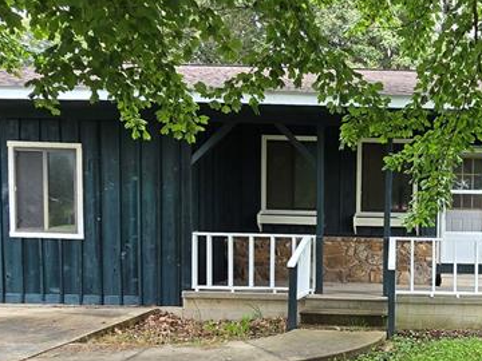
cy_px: 266
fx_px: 515
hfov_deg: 45.4
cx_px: 435
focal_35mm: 37
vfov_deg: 37.8
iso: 64
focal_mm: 2.2
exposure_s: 1/120
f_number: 2.2
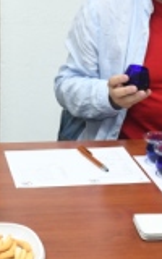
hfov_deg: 13.8
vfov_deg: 21.9
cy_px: 70
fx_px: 664
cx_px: 10
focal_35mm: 94
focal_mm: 22
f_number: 4
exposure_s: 1/60
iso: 800
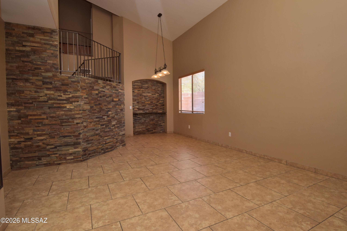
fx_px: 173
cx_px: 174
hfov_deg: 90.0
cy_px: 116
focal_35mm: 18
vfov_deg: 67.4
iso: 400
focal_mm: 12
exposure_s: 1/60
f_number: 9
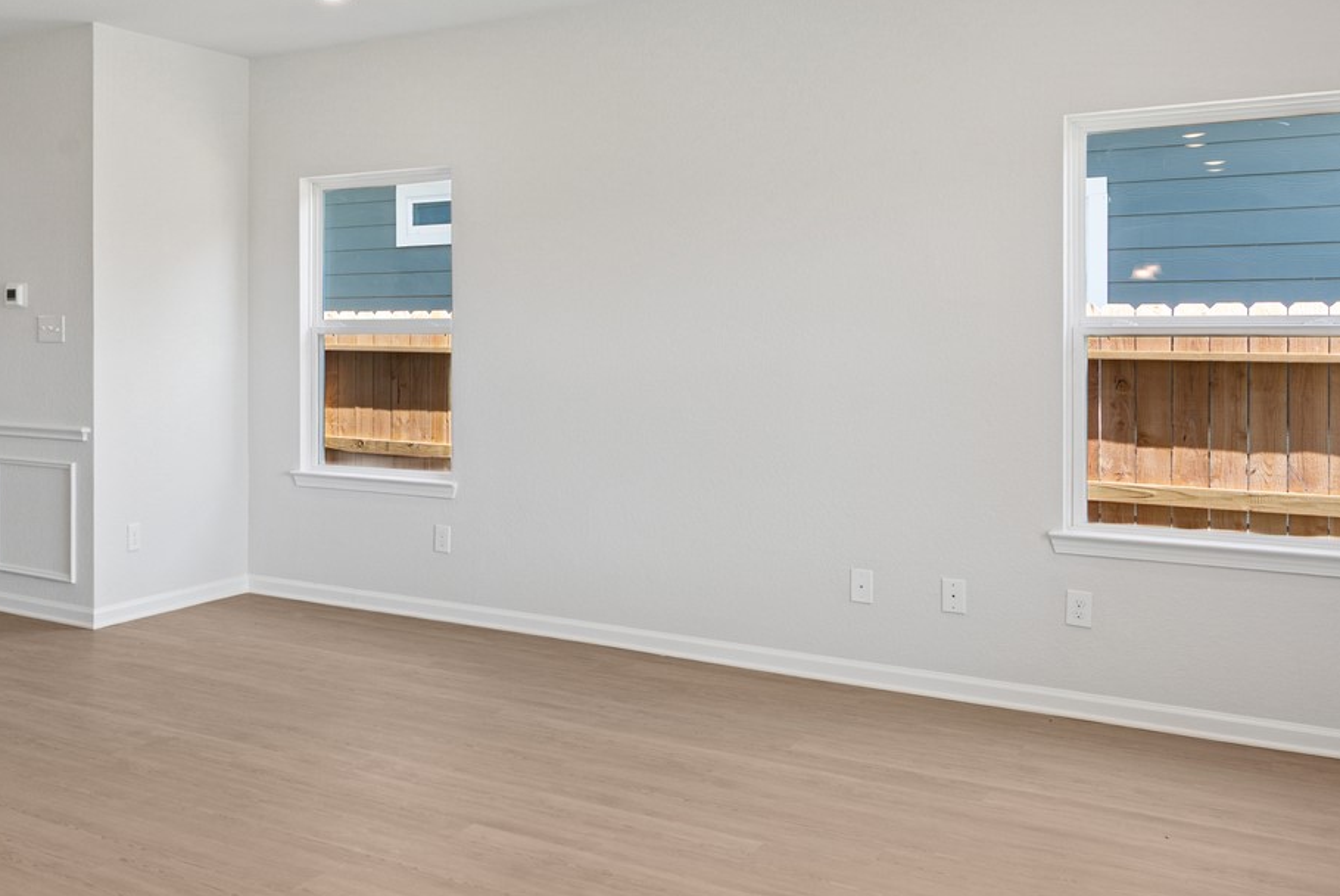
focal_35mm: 36
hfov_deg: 50.3
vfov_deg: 36.7
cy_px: 329
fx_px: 1341
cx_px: 290
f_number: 9
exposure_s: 1/13
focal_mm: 16
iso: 100
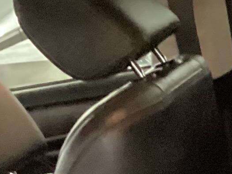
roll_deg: +6.7
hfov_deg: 10.0
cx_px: 353
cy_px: 376
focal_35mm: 192
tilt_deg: -23.4
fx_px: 1287
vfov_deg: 7.4
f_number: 2.4
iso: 800
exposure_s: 1/17
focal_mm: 3.3
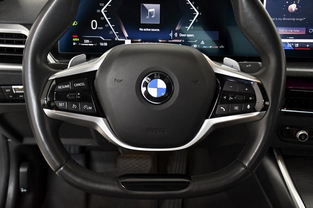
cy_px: 104
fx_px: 391
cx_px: 156
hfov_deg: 43.6
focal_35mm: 45
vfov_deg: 29.9
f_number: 4.5
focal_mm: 30
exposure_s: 1/200
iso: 2500
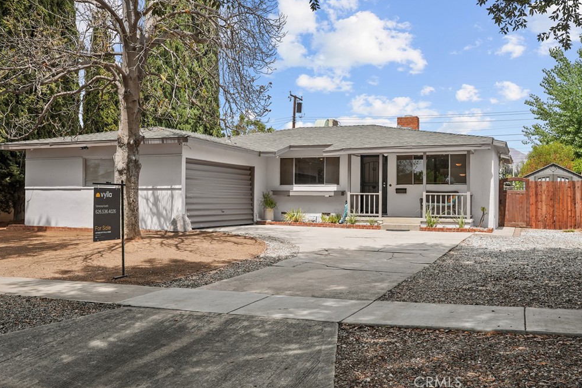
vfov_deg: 40.0
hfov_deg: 57.2
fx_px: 533
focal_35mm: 33
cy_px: 190
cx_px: 284
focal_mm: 32
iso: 100
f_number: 9
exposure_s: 1/125
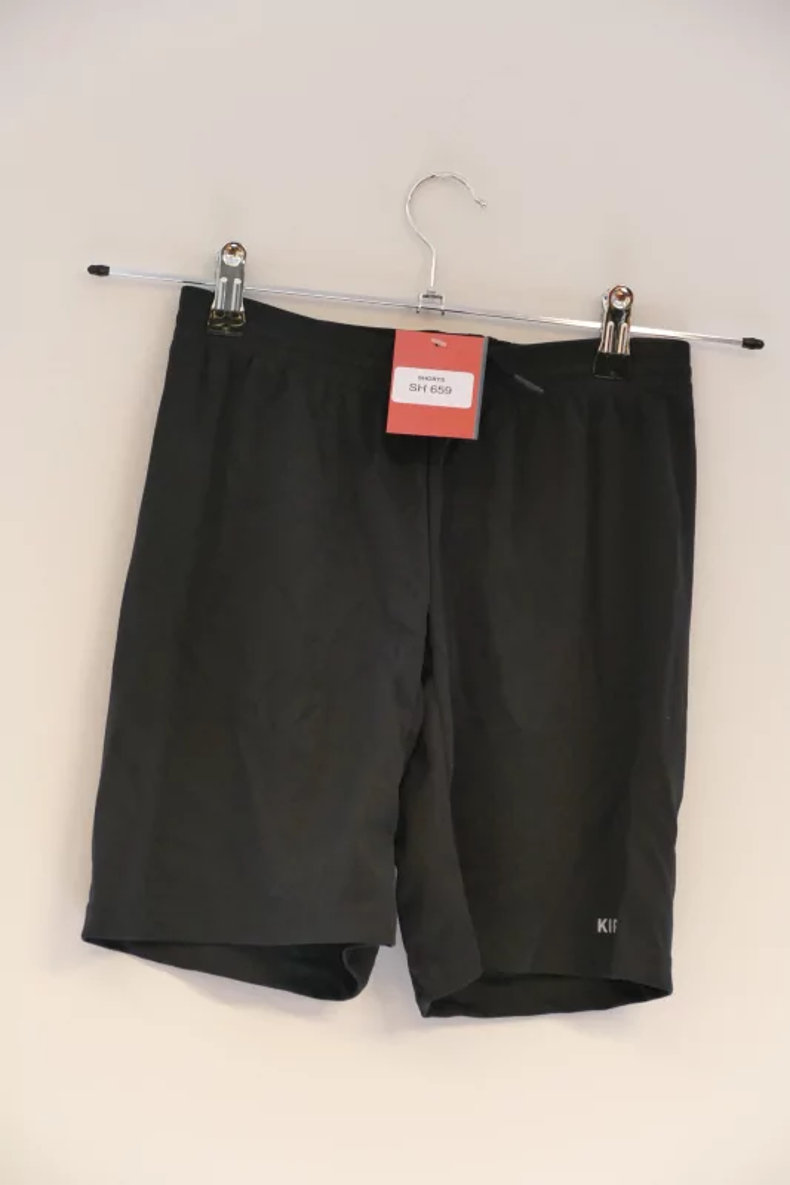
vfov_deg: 15.8
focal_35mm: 130
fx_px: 4281
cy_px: 592
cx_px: 395
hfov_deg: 10.5
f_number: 3.9
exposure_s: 1/50
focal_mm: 47.46
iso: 1600
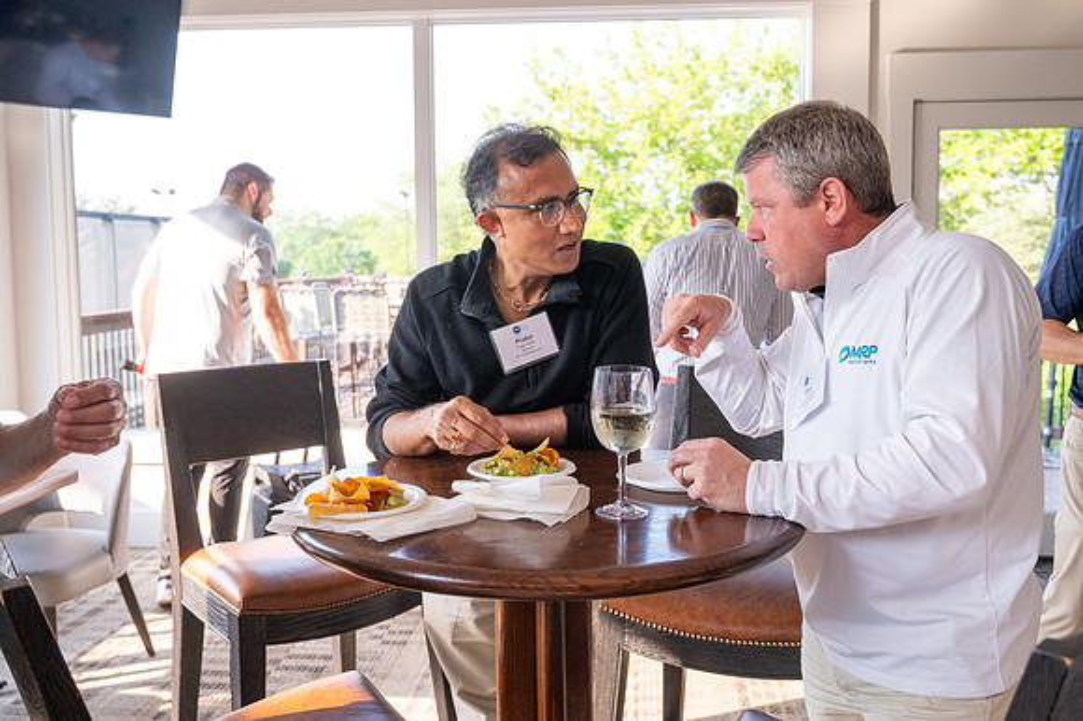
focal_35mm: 33
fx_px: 985
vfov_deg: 40.2
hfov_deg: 57.6
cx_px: 565
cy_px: 332
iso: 640
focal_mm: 29
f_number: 4.5
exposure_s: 1/320
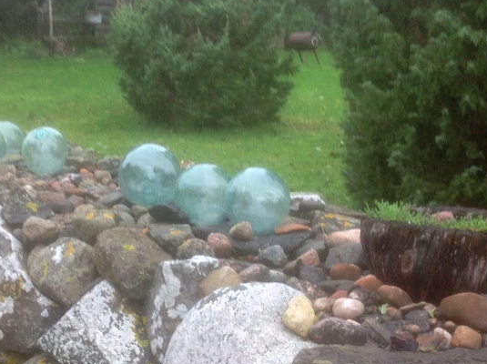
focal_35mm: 67
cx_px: 107
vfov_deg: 21.8
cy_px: 243
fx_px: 942
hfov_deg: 28.5
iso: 64
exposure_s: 1/120
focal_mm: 4.28
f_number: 2.4
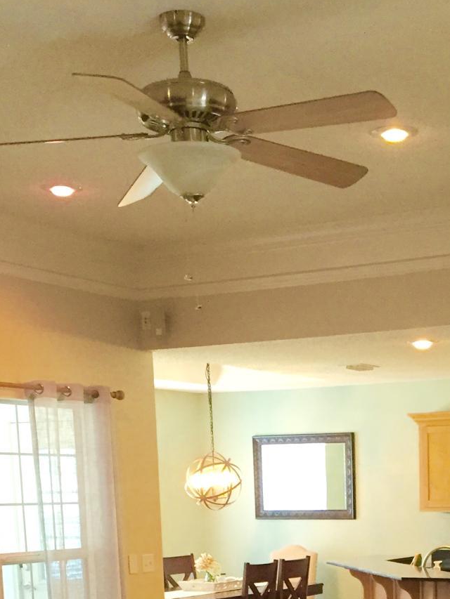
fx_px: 1178
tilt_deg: -9.2
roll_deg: +1.0
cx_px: 380
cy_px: 684
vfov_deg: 26.0
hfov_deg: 21.3
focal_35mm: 68
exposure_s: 1/30
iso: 125
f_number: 2.2
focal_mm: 4.15
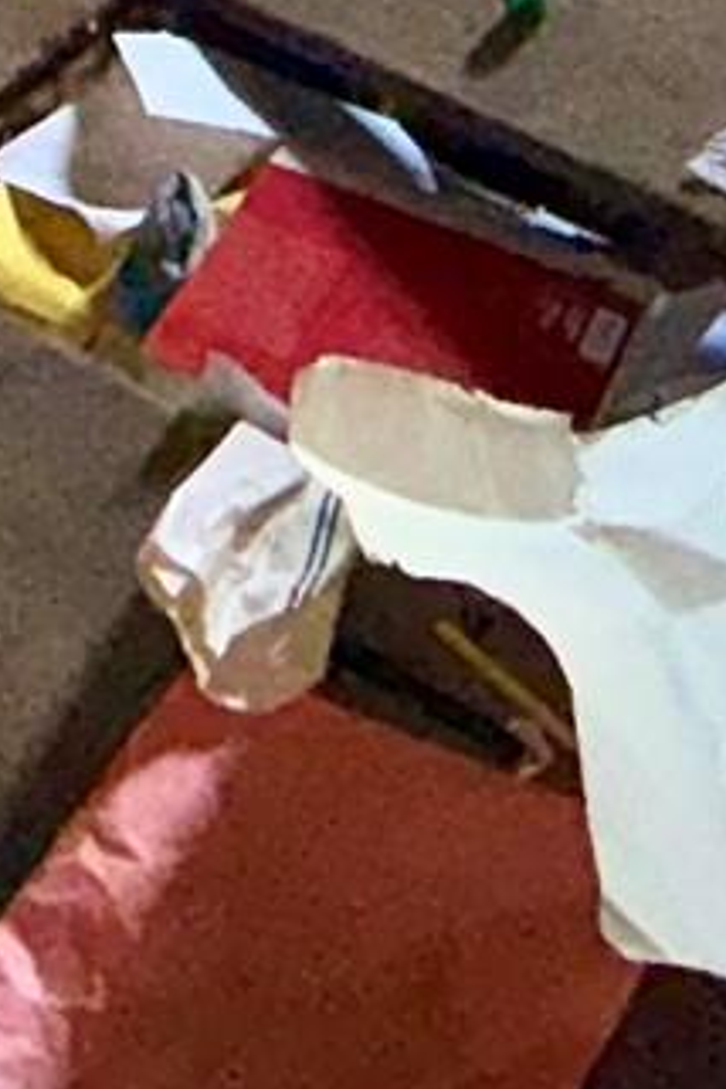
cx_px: 1170
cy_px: -1455
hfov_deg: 13.6
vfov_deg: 14.8
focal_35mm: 93
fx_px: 2813
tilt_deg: -12.0
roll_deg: -1.3
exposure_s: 1/122
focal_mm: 2.22
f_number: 2.2
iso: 40
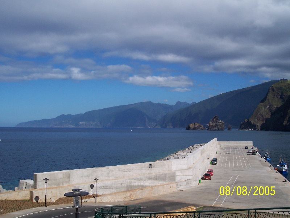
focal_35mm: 38
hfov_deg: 49.0
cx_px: 145
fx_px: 318
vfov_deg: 37.7
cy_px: 109
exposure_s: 1/1000
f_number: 4.8
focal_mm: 8
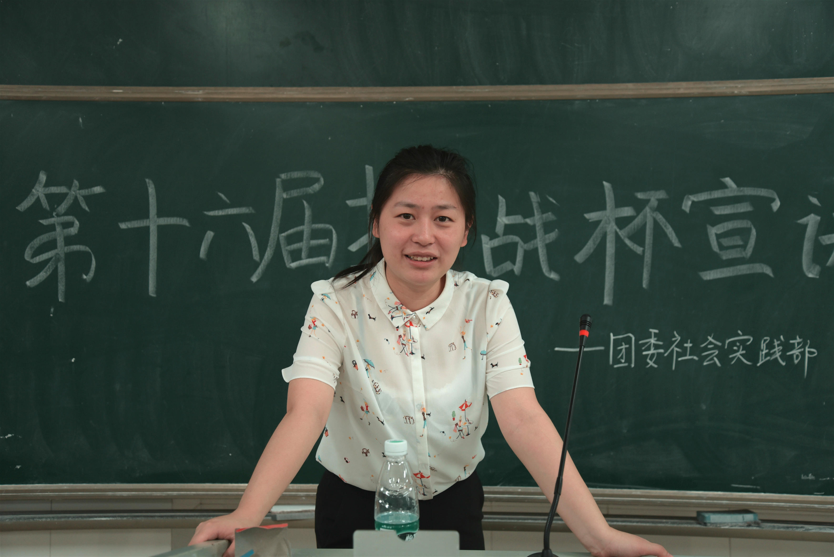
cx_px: 417
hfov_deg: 43.6
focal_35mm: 45
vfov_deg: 29.9
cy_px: 278
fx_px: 1043
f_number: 4.2
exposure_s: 1/60
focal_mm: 45
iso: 800
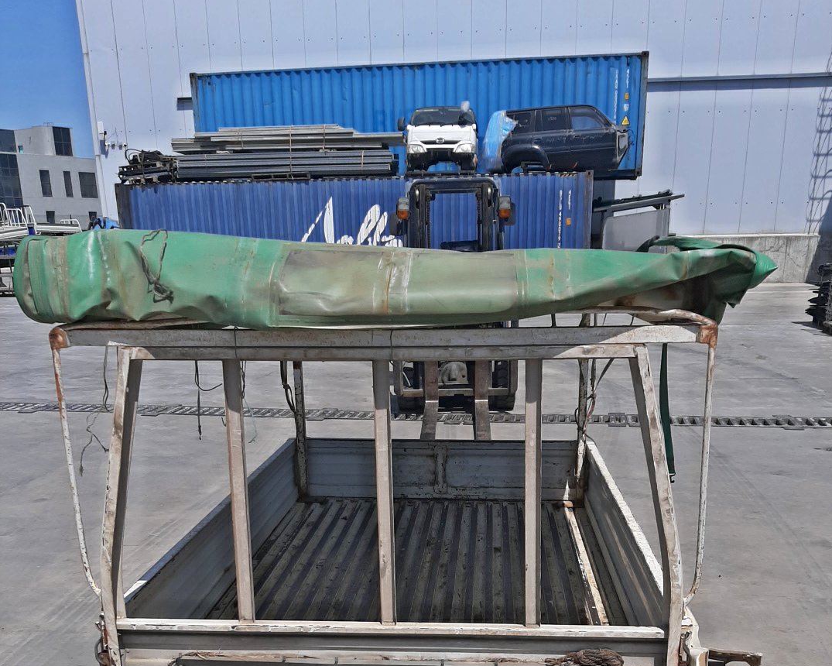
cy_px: 538
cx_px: 417
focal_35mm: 34
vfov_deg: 41.4
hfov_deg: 52.8
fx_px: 837
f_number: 1.7
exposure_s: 1/3906
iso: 40
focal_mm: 3.93
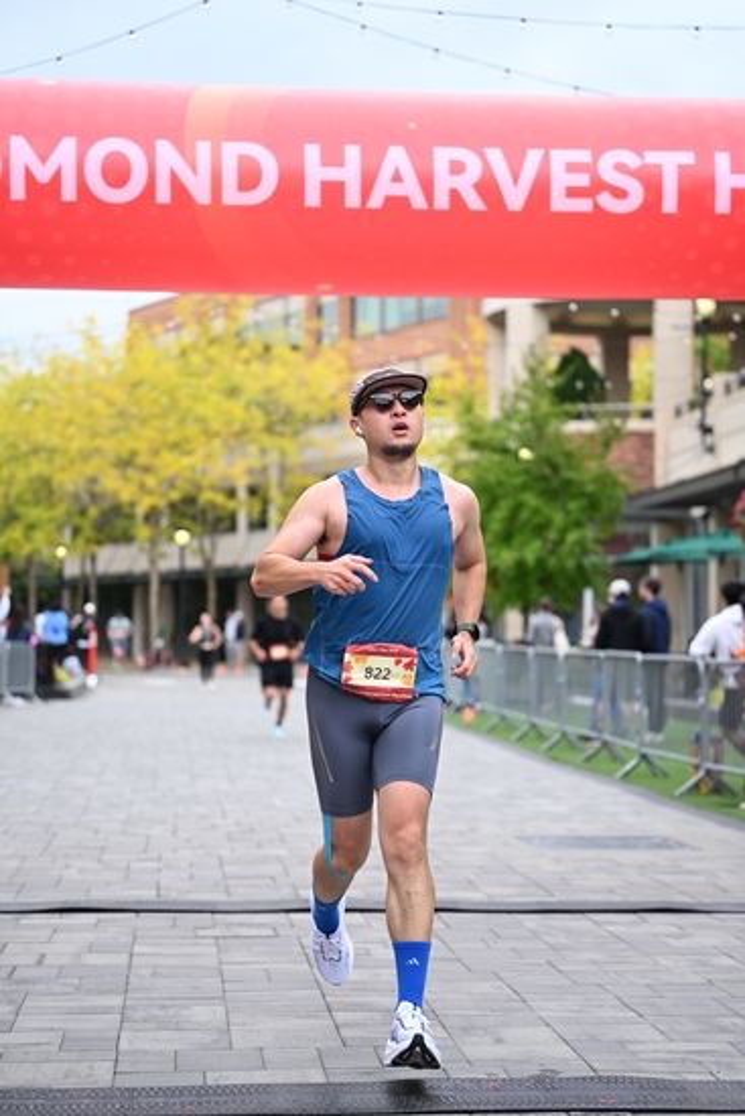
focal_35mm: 75
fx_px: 2326
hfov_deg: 18.2
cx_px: 372
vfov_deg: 27.0
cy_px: 558
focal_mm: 75
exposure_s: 1/2000
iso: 640
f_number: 2.8
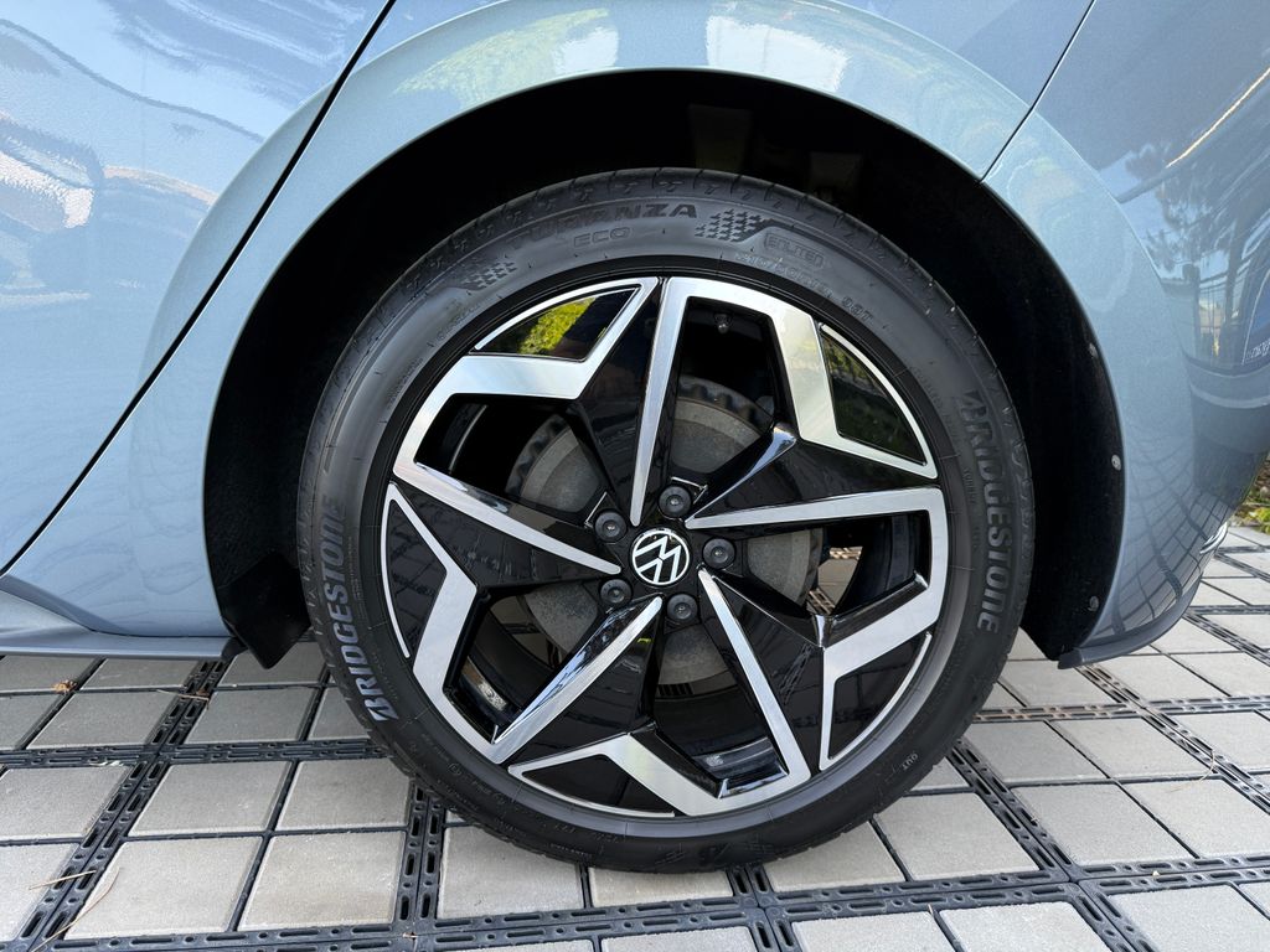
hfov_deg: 71.6
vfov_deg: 56.8
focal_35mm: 24
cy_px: 476
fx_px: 881
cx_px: 635
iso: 100
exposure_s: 1/132
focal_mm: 6.76
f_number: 1.78
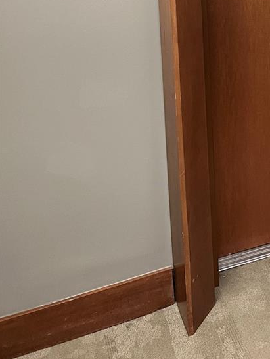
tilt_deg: -8.1
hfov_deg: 24.1
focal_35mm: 57
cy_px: -26
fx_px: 592
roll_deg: +1.5
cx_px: 292
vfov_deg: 30.6
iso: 400
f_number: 1.5
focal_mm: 5.7
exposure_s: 1/60
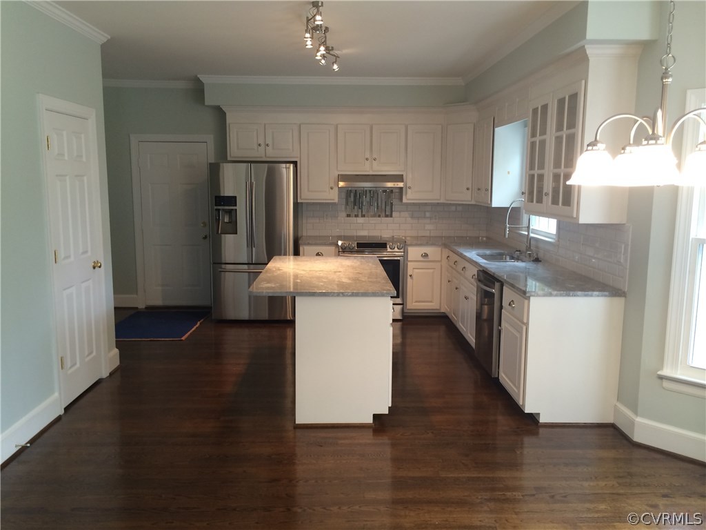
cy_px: 265
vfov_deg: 46.8
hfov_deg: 60.0
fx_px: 612
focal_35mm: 30
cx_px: 353
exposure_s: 1/30
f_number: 2.2
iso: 80
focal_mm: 4.12
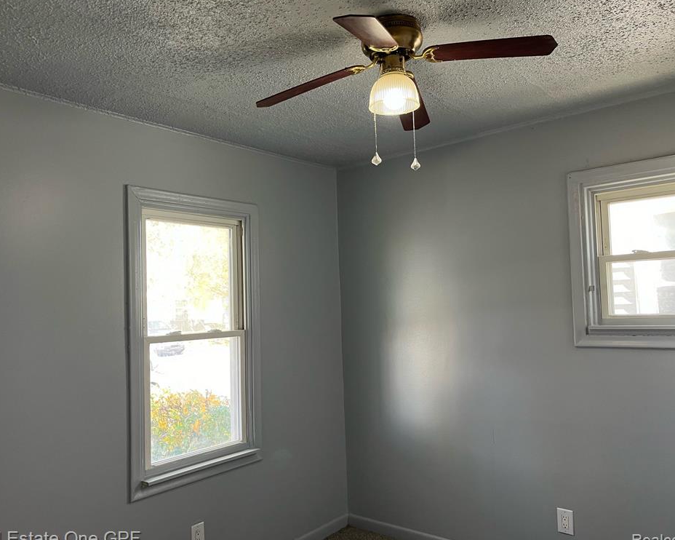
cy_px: 272
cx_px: 333
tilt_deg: +1.3
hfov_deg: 62.2
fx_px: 559
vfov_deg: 51.5
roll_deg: +2.5
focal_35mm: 28
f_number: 1.6
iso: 80
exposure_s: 1/60
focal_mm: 5.1
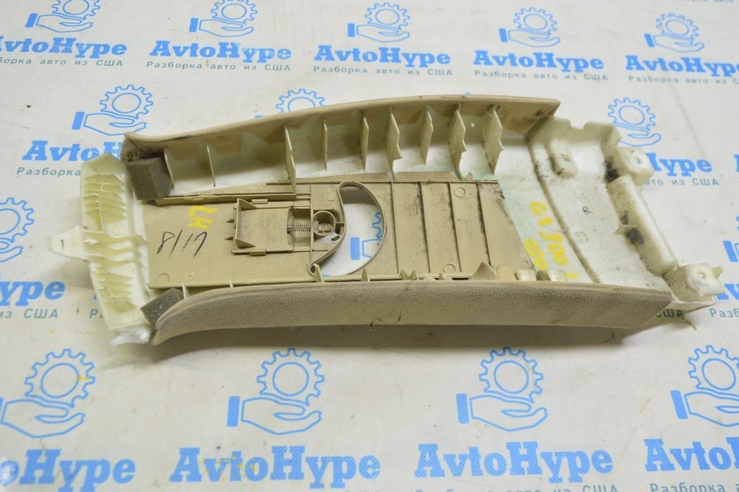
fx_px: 677
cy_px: 246
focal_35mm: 33
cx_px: 370
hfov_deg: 57.3
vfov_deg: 39.9
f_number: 5.6
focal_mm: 22
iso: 400
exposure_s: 1/20
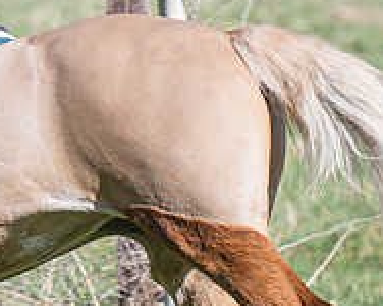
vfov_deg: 1.5
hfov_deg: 1.8
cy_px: 152
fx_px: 11958
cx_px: 140
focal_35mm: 1056
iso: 125
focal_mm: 195
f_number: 4
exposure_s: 1/1000
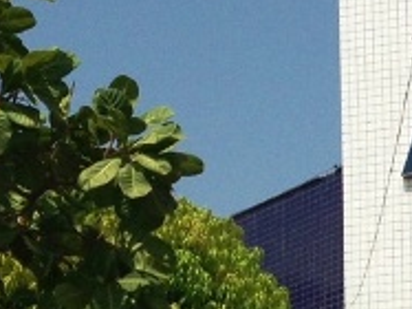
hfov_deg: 10.6
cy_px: 382
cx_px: 612
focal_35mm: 181
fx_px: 2153
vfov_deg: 8.1
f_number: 2.4
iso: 50
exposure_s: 1/2584
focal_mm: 4.13
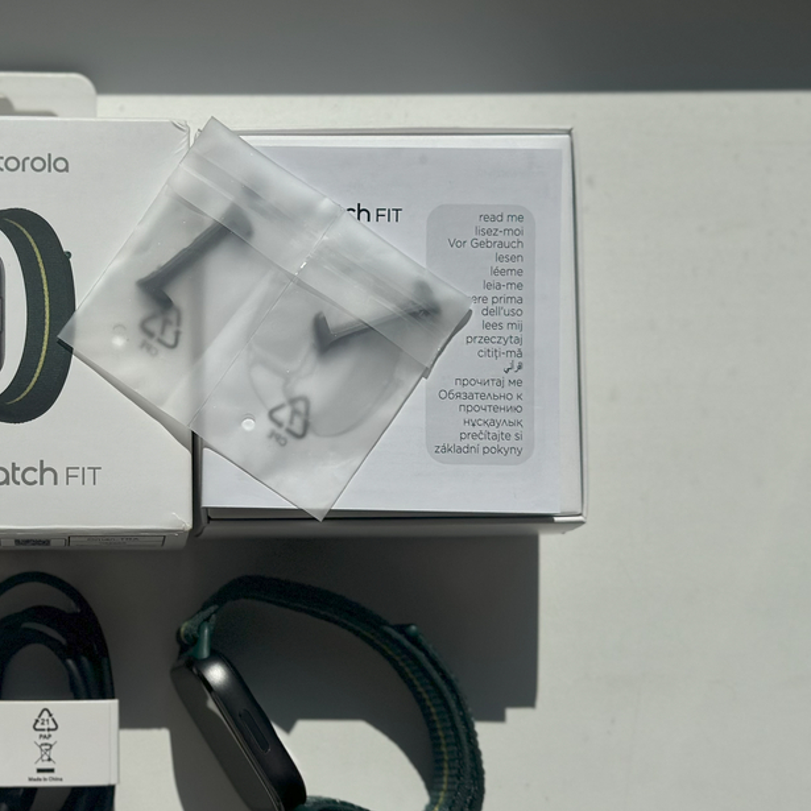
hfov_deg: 24.6
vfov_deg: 25.0
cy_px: 485
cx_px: 161
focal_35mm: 69
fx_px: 1829
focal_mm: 6.86
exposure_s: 1/18868
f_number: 1.78
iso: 64
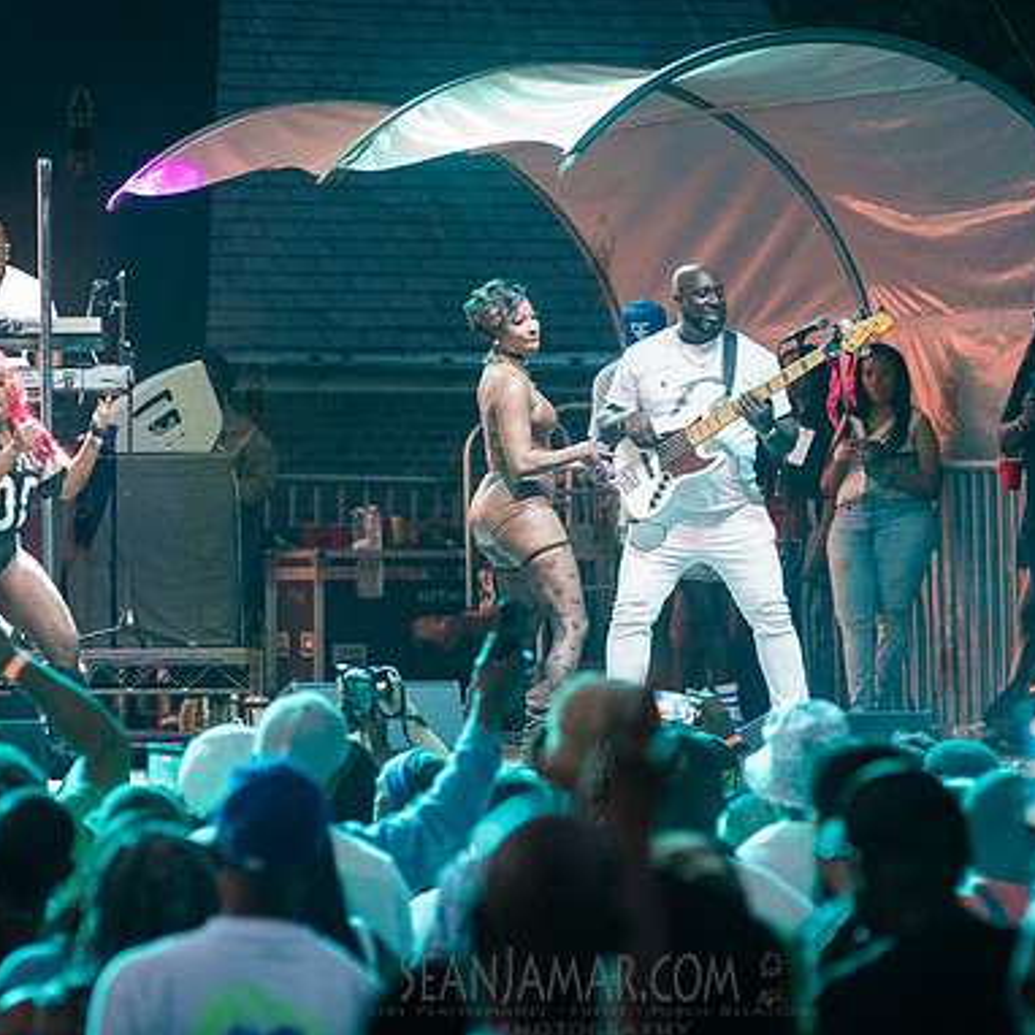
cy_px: 557
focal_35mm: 272
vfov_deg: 6.4
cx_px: 513
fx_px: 9201
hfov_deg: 6.4
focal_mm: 185
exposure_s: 1/320
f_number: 4.5
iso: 6400
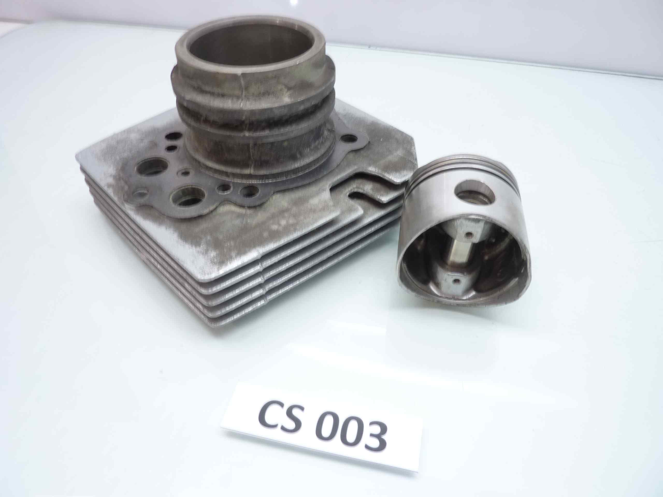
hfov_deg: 69.4
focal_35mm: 25
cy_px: 248
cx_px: 332
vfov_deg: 54.9
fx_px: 479
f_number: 3.3
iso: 125
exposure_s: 1/10
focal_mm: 4.1
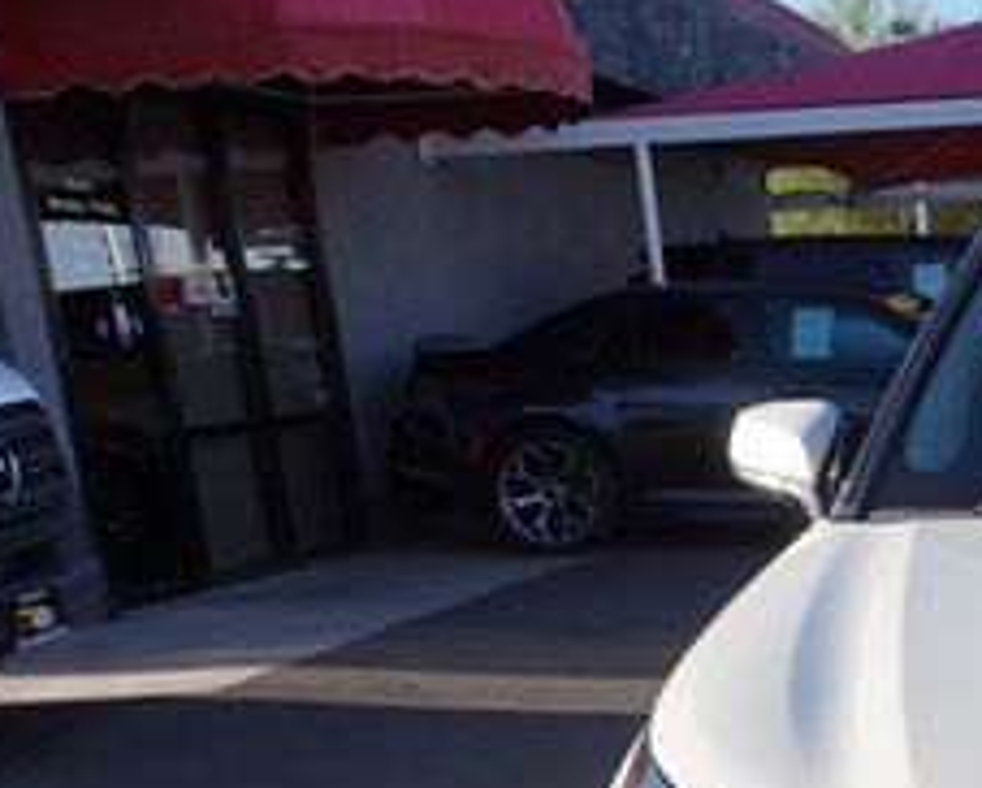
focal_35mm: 75
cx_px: 1285
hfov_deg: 22.5
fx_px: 2191
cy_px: 909
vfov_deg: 19.4
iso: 100
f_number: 10
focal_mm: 19
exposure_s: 1/125
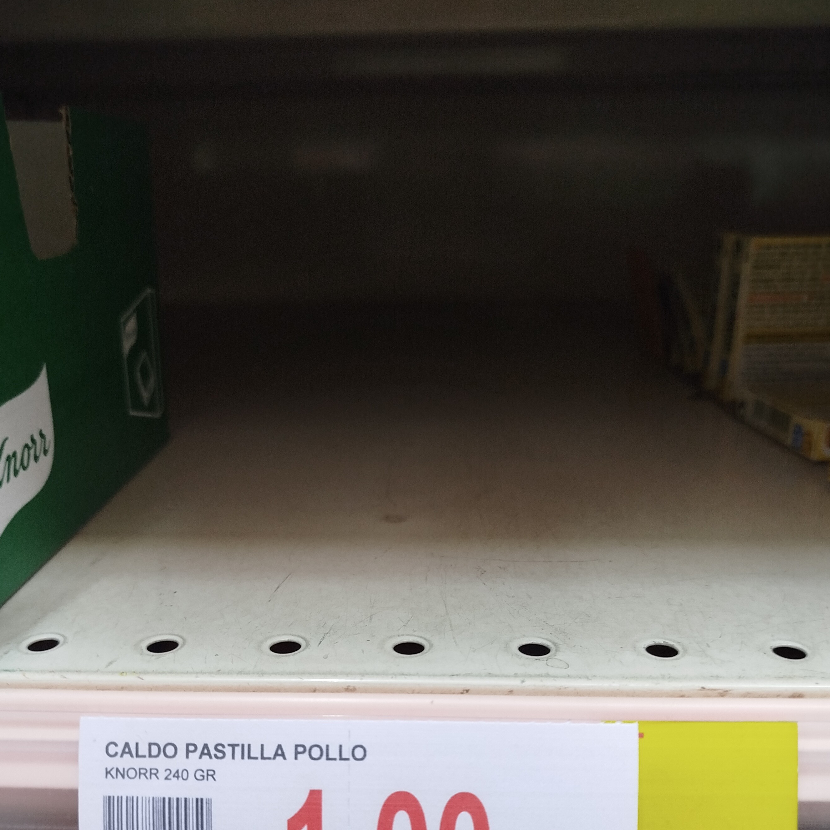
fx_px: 868
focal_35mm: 32
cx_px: 397
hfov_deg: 51.1
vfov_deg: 49.9
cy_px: 574
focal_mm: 5.31
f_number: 1.7
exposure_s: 1/33
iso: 160
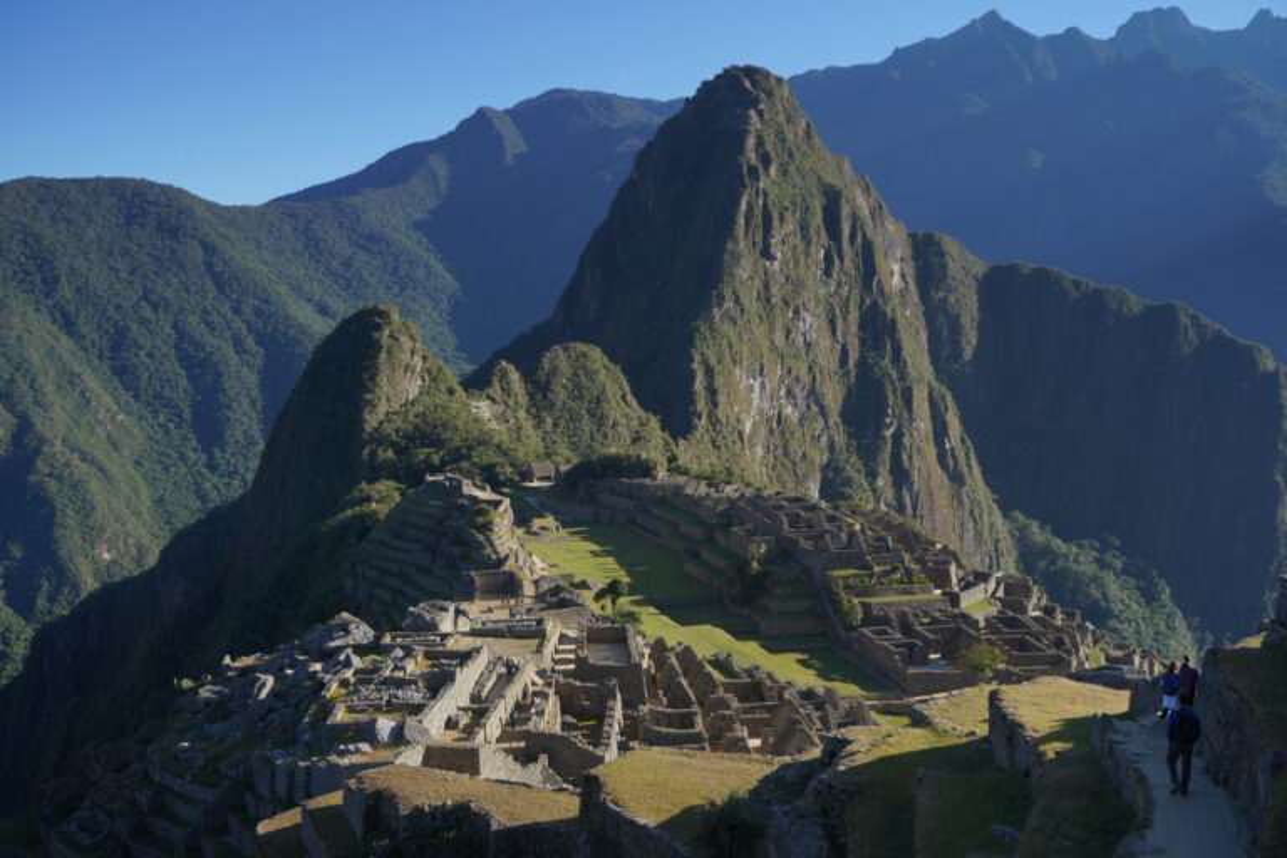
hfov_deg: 55.8
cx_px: 644
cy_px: 429
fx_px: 1215
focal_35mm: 34
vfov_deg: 38.9
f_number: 8
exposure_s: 1/200
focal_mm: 34
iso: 100
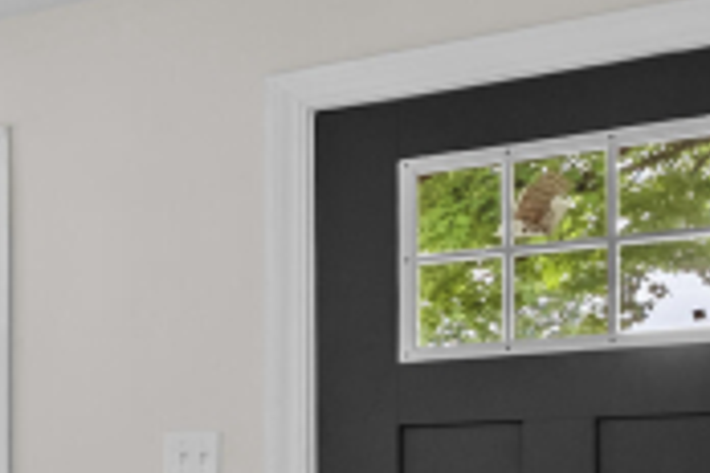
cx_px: -414
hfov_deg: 22.6
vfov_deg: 18.8
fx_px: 1361
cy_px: 546
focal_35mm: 69
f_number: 11
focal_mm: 16
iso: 400
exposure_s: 1/1.67
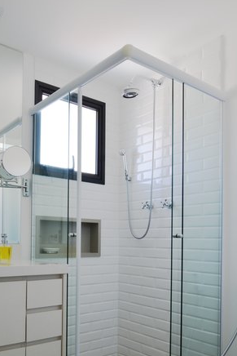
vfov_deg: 59.4
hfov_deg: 41.1
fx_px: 304
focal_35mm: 31
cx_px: 53
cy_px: 234
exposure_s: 1/2
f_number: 16
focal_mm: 13
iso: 100
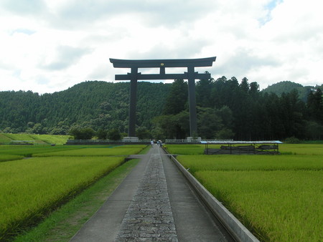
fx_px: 439
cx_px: 162
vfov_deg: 30.9
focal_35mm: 47
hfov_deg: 40.4
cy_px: 121
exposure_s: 1/250
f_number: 5.6
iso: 50
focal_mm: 7.3
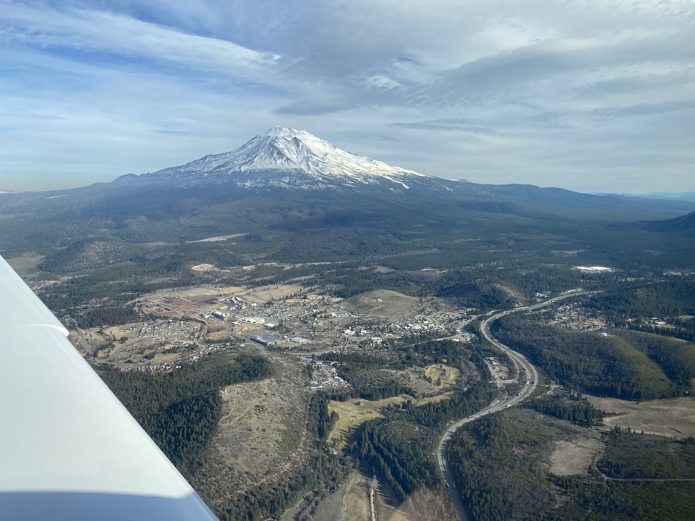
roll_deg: -0.3
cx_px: 348
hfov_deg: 67.3
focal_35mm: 26
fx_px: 522
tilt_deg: -6.6
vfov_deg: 53.1
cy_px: 260
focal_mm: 4.25
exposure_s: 1/2315
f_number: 1.8
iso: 32
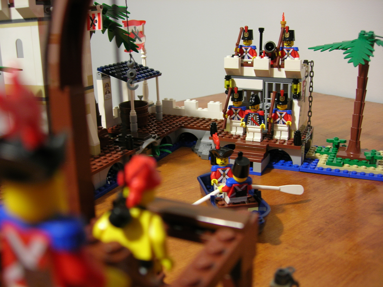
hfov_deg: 49.0
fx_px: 420
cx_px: 192
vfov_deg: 37.7
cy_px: 144
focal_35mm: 38
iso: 73
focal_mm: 7.8
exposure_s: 1/3.9
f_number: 2.8
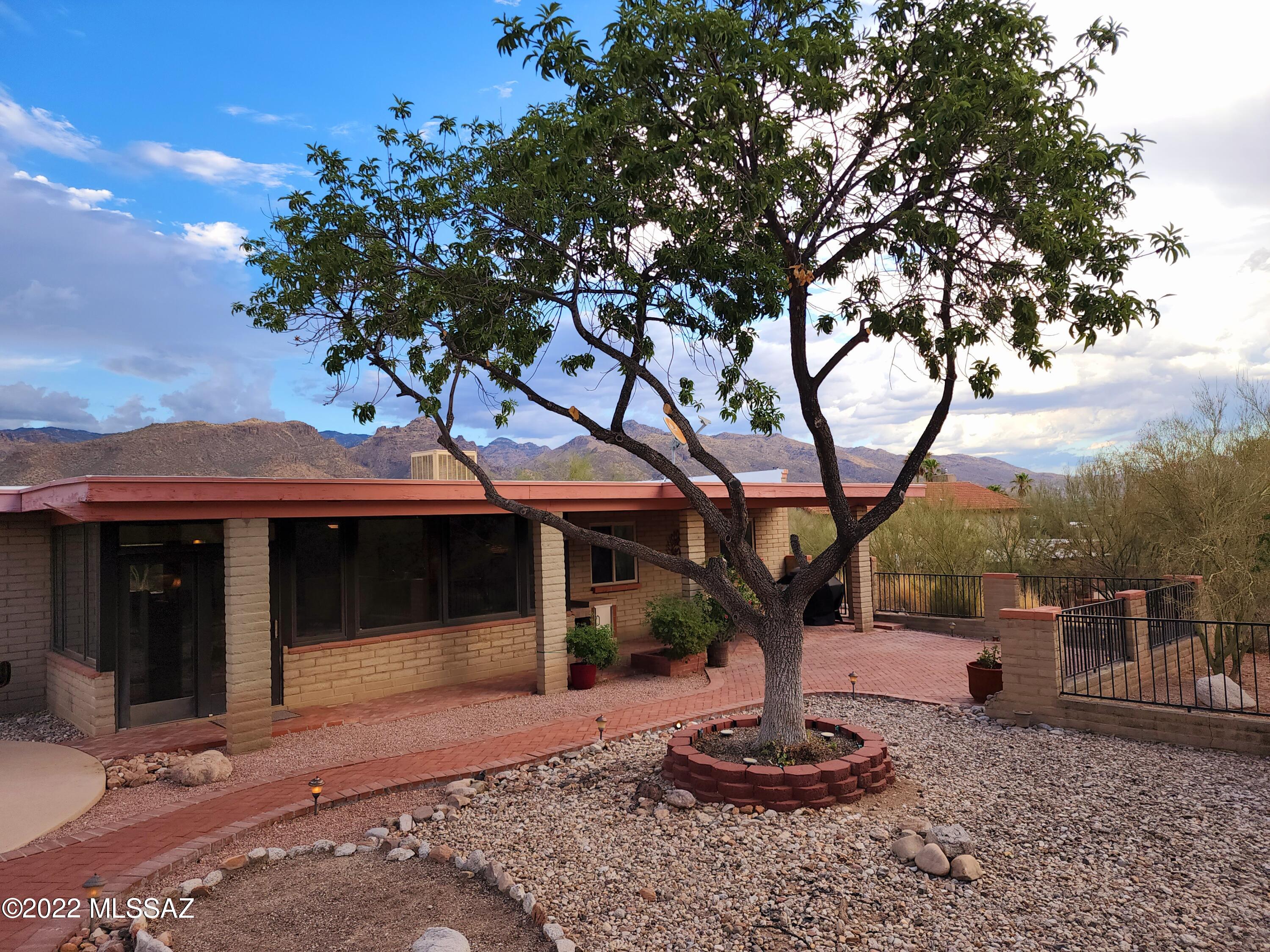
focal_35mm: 23
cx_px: 635
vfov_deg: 58.9
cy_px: 476
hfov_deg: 73.9
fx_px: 844
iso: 12
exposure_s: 1/204
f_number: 1.8
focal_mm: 6.4
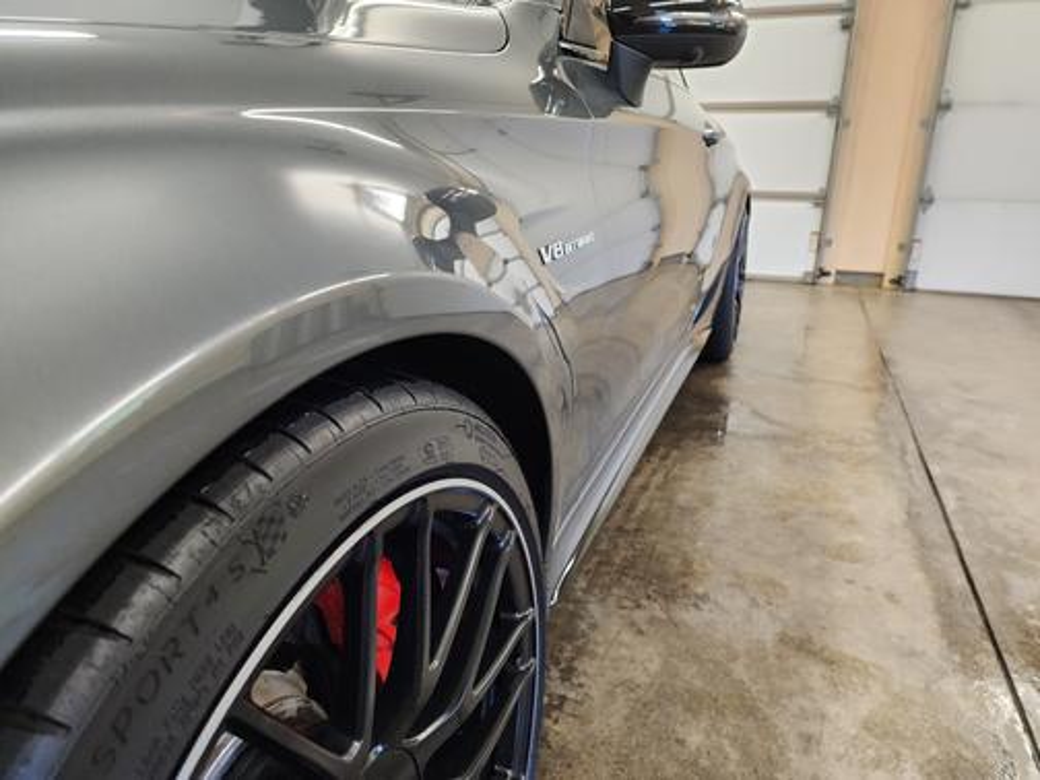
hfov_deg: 73.9
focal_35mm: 23
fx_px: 691
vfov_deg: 58.9
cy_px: 390
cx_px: 520
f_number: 1.8
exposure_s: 1/120
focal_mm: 6.4
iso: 320
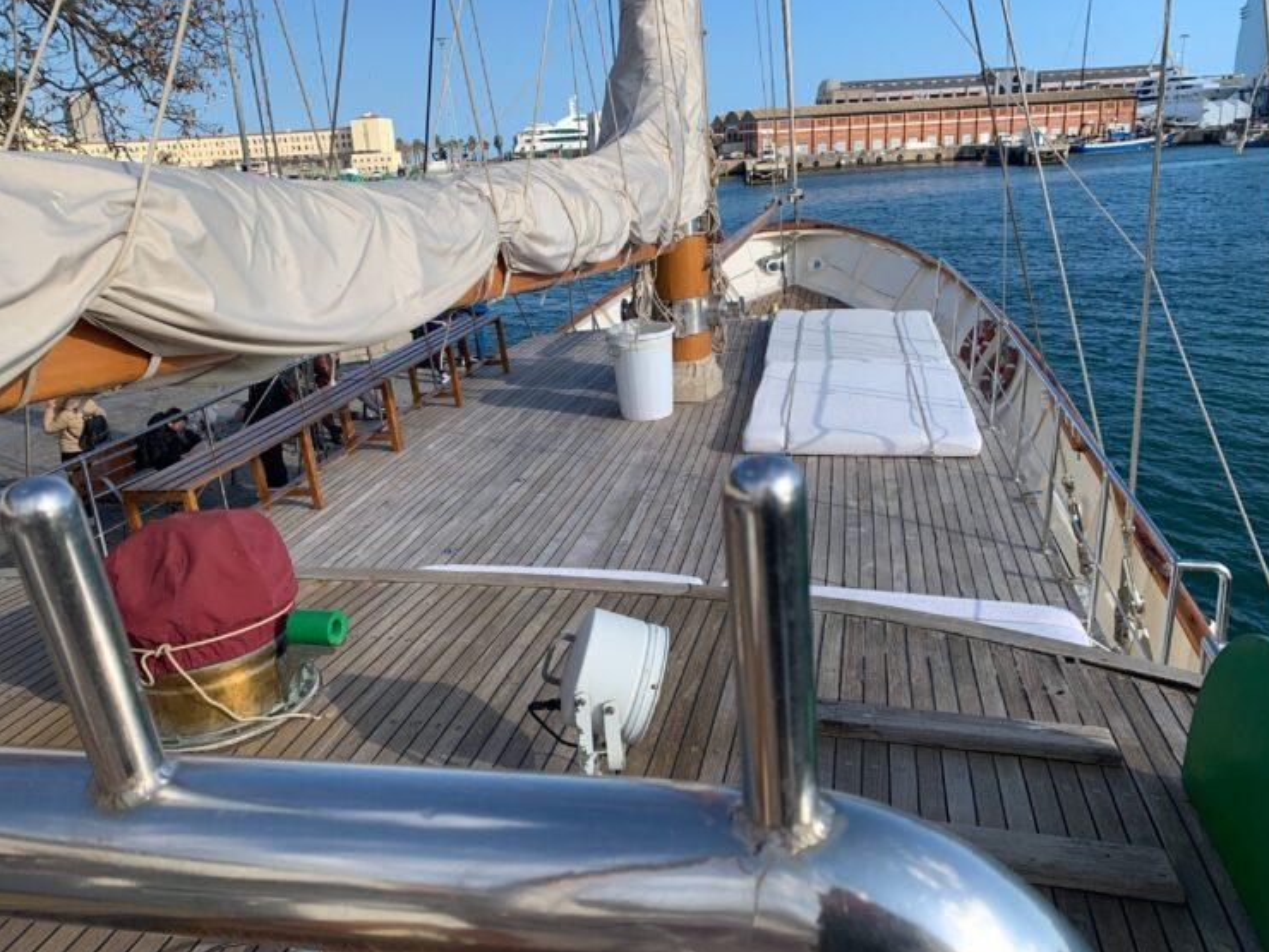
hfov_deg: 65.3
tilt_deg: -16.5
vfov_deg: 51.3
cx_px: 629
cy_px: 463
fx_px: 990
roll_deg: +3.8
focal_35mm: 27
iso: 25
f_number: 1.8
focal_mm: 4.25
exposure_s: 1/2208
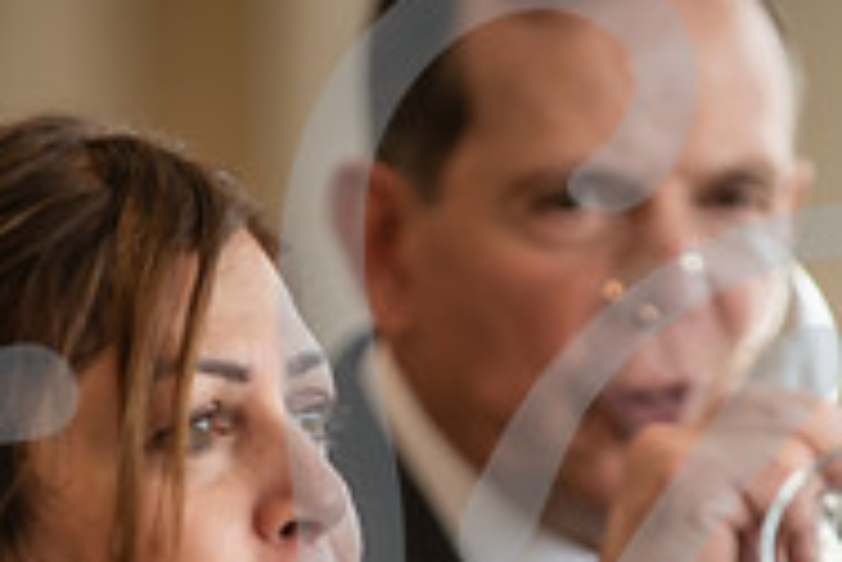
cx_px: 428
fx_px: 11258
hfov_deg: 4.3
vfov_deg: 2.9
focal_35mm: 481
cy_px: 706
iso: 500
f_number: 2.8
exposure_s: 1/250
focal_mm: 200
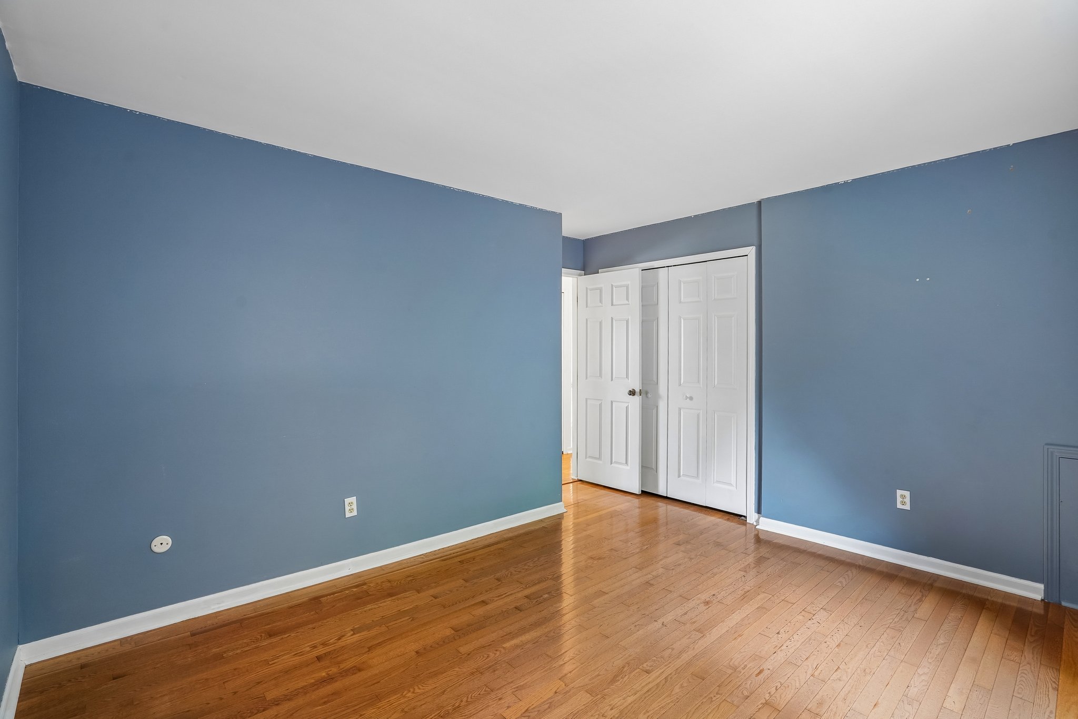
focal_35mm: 16
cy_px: 360
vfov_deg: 73.7
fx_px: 479
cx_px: 539
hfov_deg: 96.7
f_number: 8
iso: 400
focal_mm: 16
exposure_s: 1/4
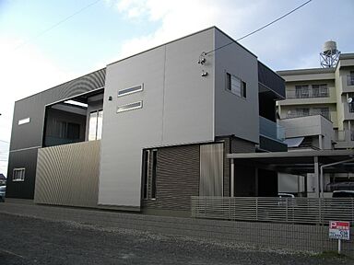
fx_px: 327
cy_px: 132
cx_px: 177
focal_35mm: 32
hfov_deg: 56.8
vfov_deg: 44.2
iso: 100
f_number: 5.5
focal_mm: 5.7
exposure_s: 1/160
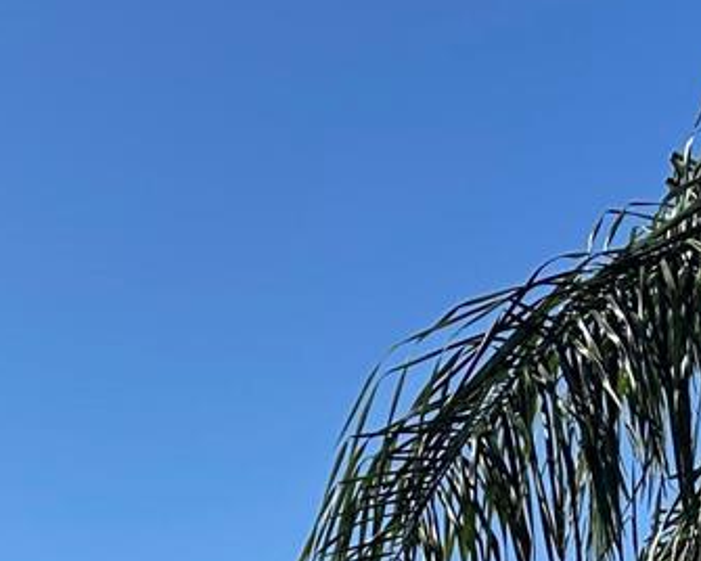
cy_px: 1065
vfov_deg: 12.4
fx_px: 2324
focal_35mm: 112
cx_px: -111
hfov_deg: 16.5
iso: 80
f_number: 1.78
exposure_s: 1/5848
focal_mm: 6.86
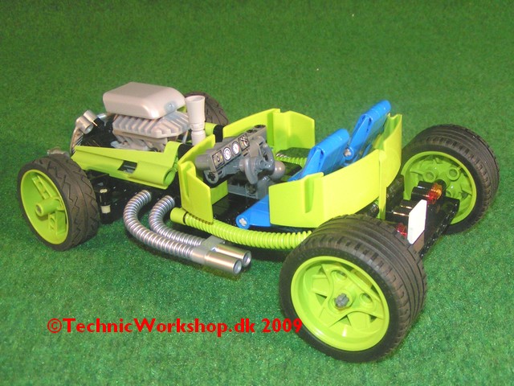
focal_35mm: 38
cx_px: 257
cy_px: 193
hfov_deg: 49.0
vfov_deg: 37.7
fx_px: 564
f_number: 2.8
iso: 200
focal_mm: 5.8
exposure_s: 1/40
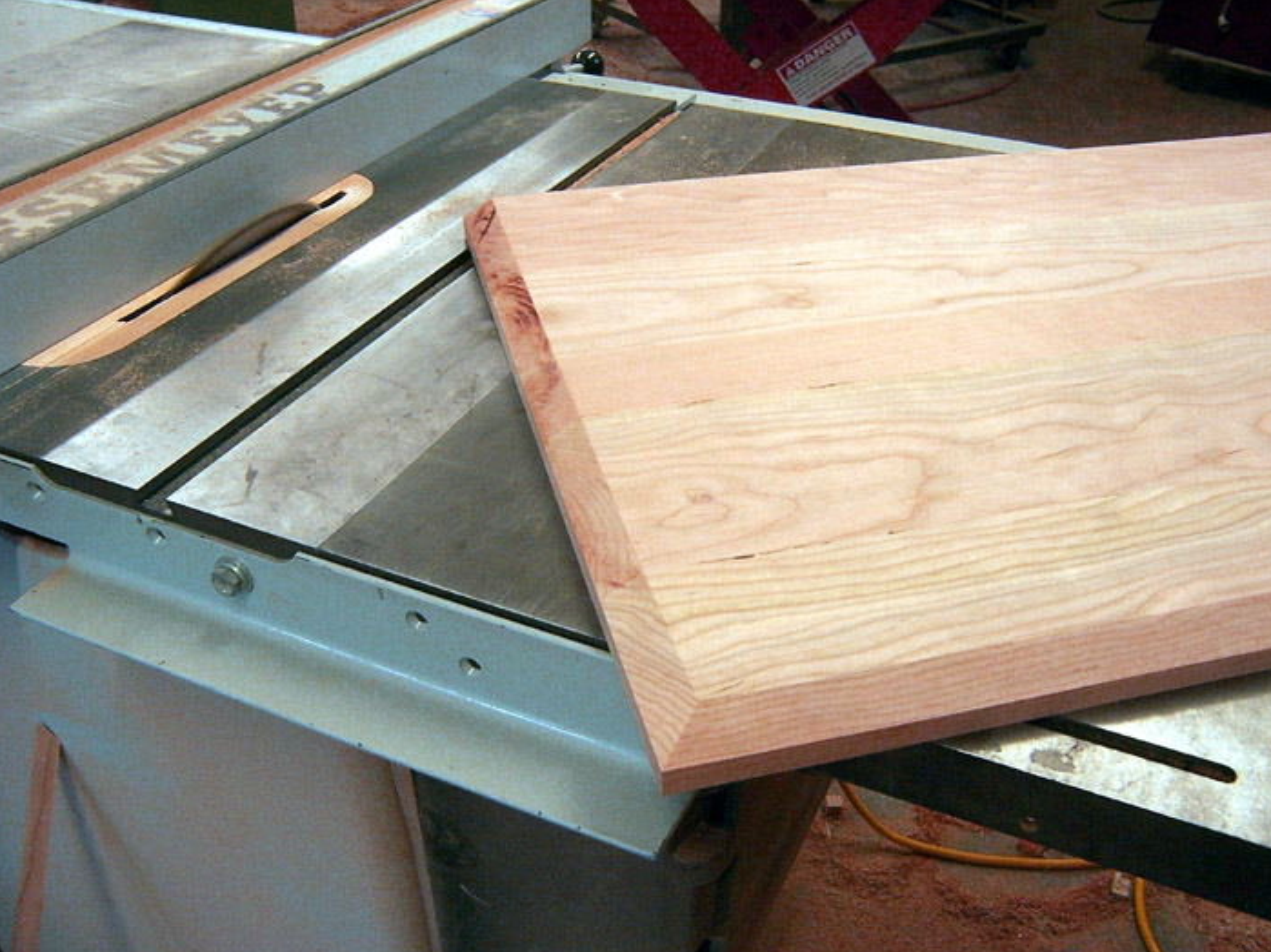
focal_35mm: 34
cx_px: 636
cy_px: 487
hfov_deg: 54.0
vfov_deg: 41.8
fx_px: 1248
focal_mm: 5.5
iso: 140
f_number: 3.4
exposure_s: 1/20
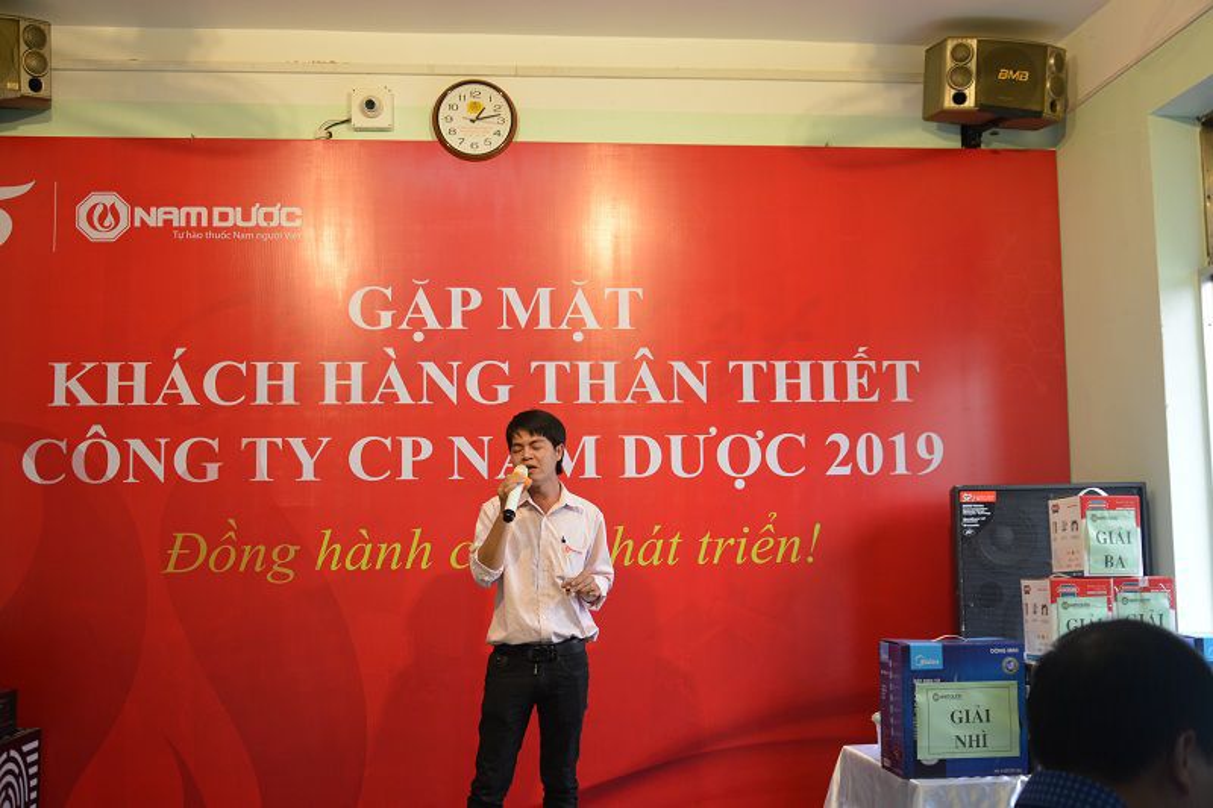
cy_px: 404
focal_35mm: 42
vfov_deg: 31.9
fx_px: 1415
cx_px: 606
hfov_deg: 46.4
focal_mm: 28
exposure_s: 1/80
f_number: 4.5
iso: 400
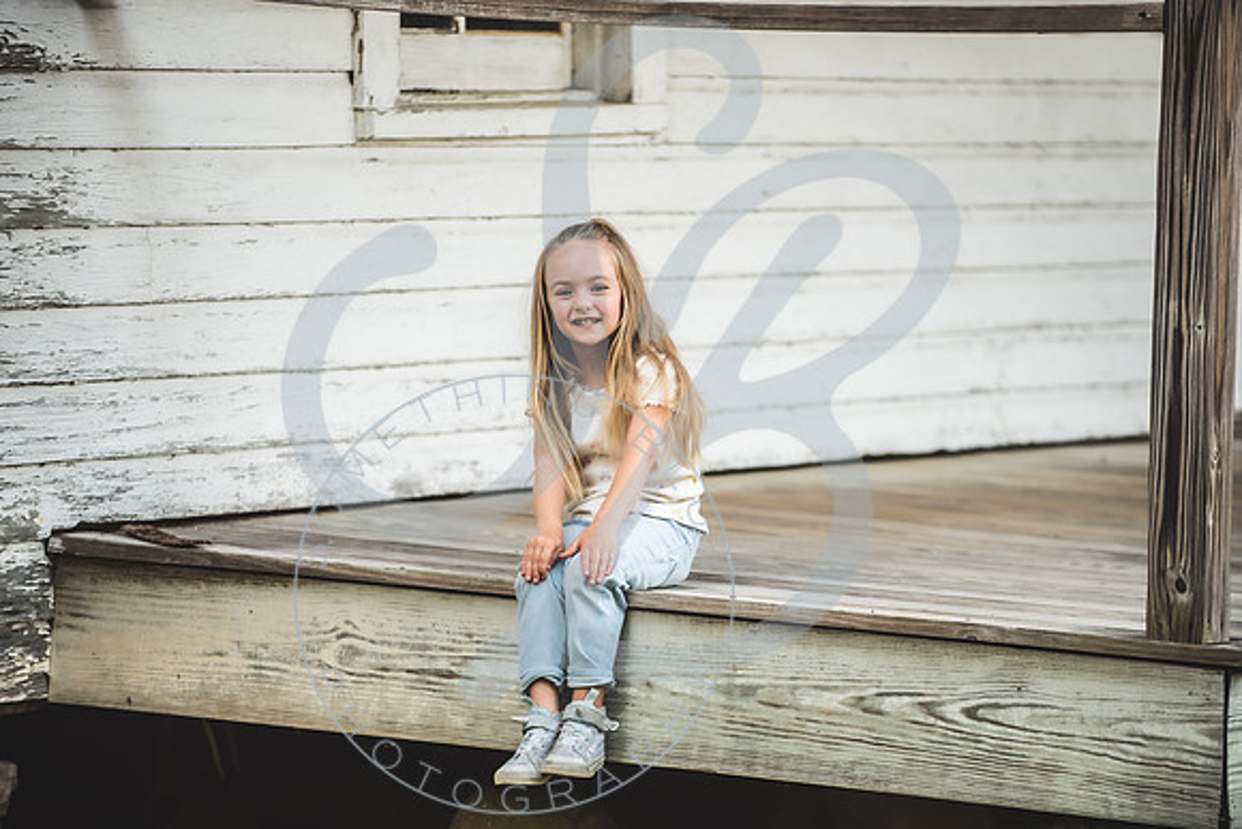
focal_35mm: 181
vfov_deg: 7.6
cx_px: 621
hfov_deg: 11.4
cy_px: 414
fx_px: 6235
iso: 250
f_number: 2.8
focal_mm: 170
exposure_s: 1/200
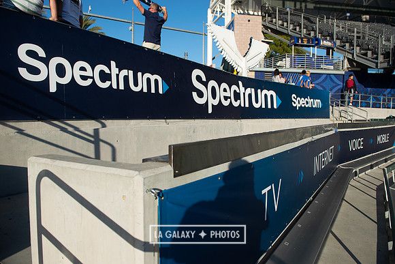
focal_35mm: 24
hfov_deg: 73.7
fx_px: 263
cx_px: 198
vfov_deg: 53.2
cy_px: 132
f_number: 4.5
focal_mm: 24
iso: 200
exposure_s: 1/2000
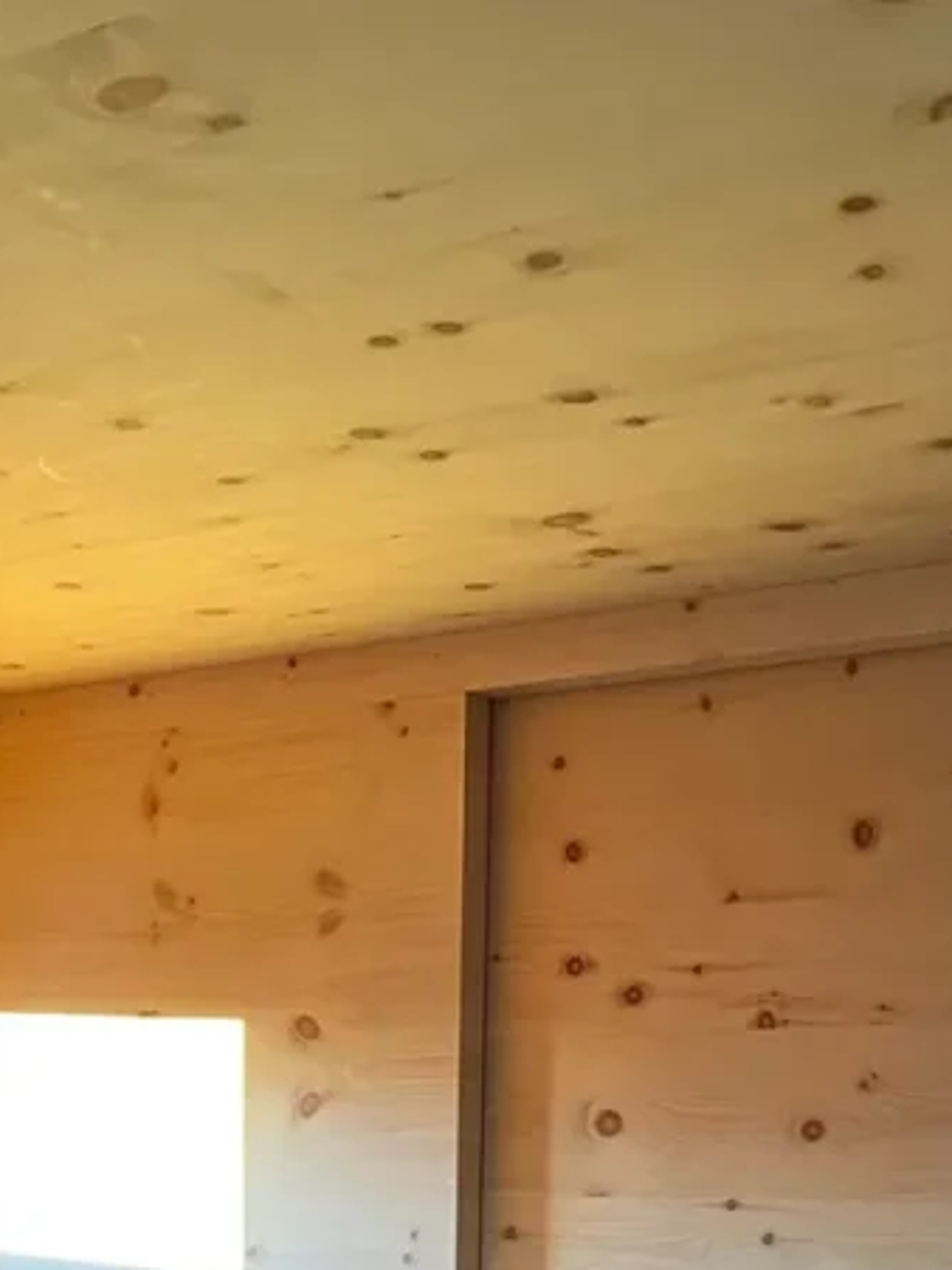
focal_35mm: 59
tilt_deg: -9.7
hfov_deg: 24.7
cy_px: 1436
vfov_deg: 29.2
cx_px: 318
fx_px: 2164
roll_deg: +0.8
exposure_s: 1/60
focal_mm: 5.7
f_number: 1.5
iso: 250
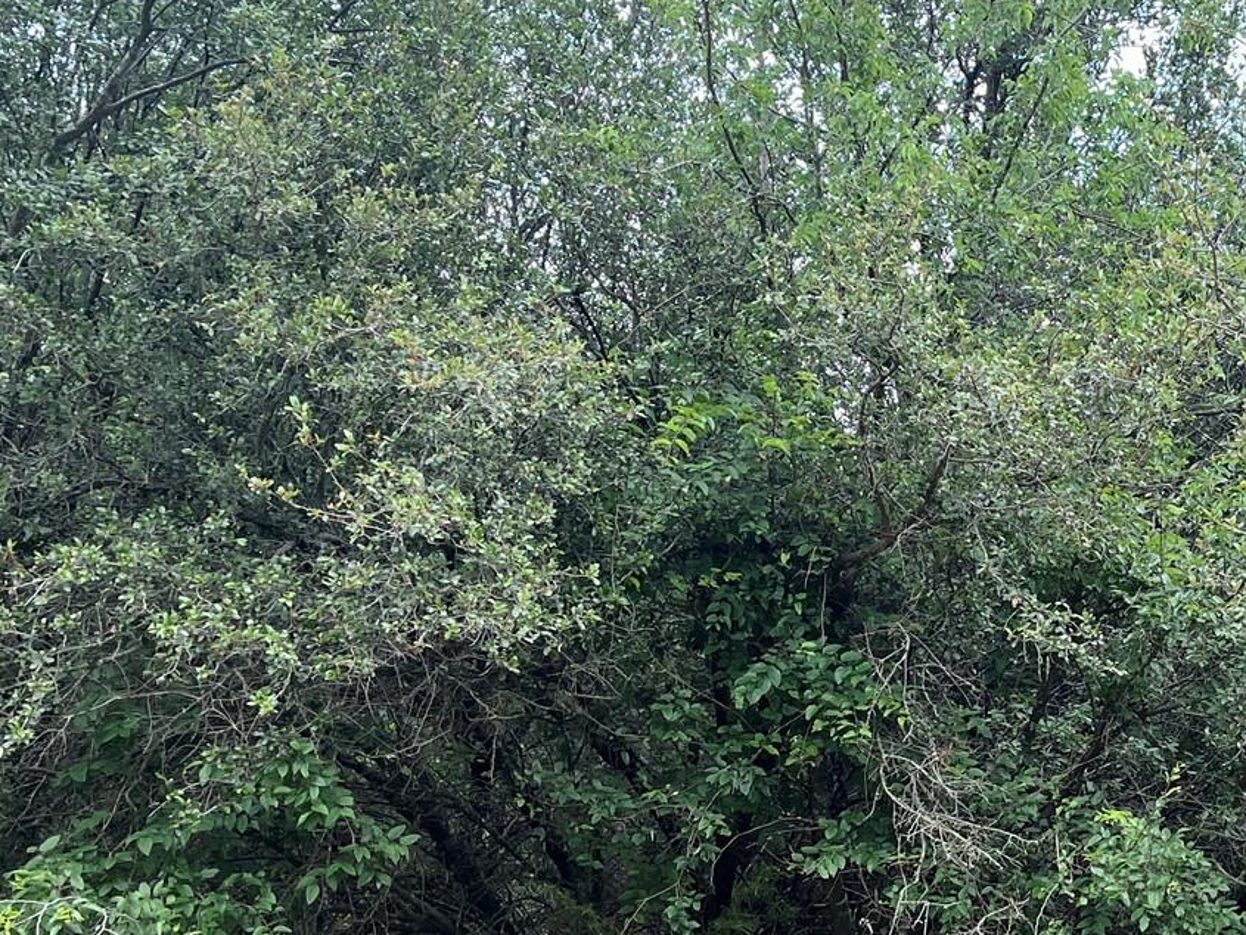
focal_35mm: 63
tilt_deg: +6.7
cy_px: 616
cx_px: 1156
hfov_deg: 29.3
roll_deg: +2.0
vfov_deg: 23.2
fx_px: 2268
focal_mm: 5.1
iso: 50
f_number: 1.6
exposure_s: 1/705
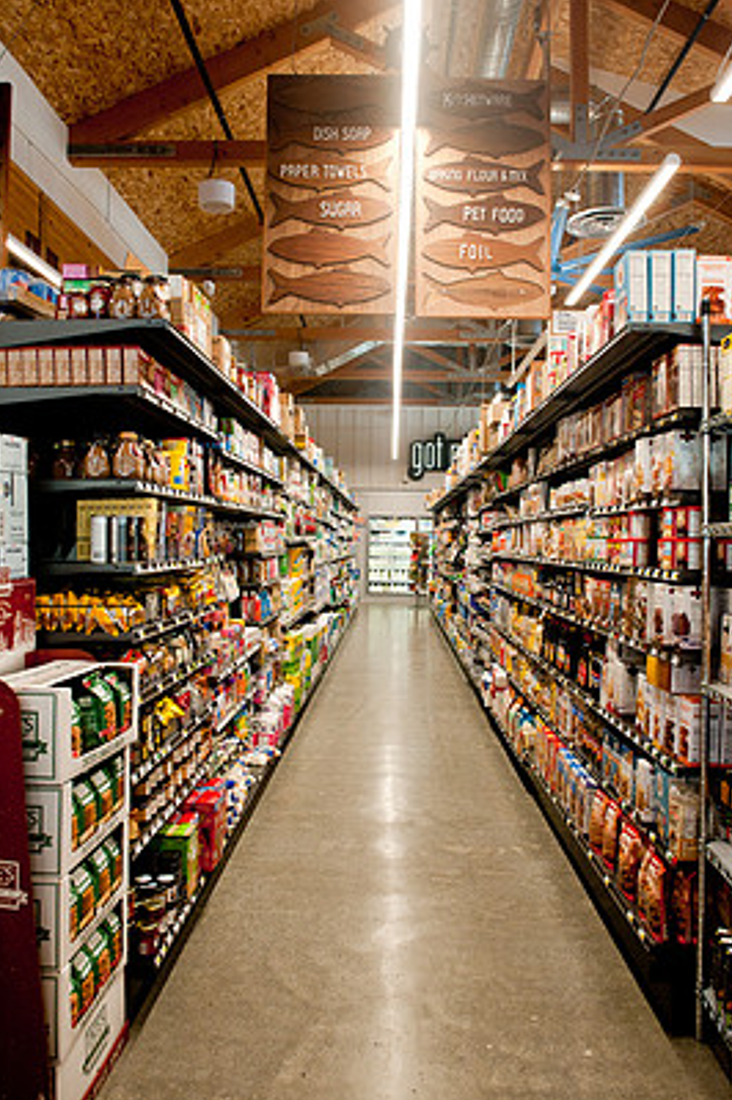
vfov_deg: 67.4
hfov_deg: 47.8
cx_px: 378
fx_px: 825
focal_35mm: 27
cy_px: 528
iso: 640
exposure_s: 1/200
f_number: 4
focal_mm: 24
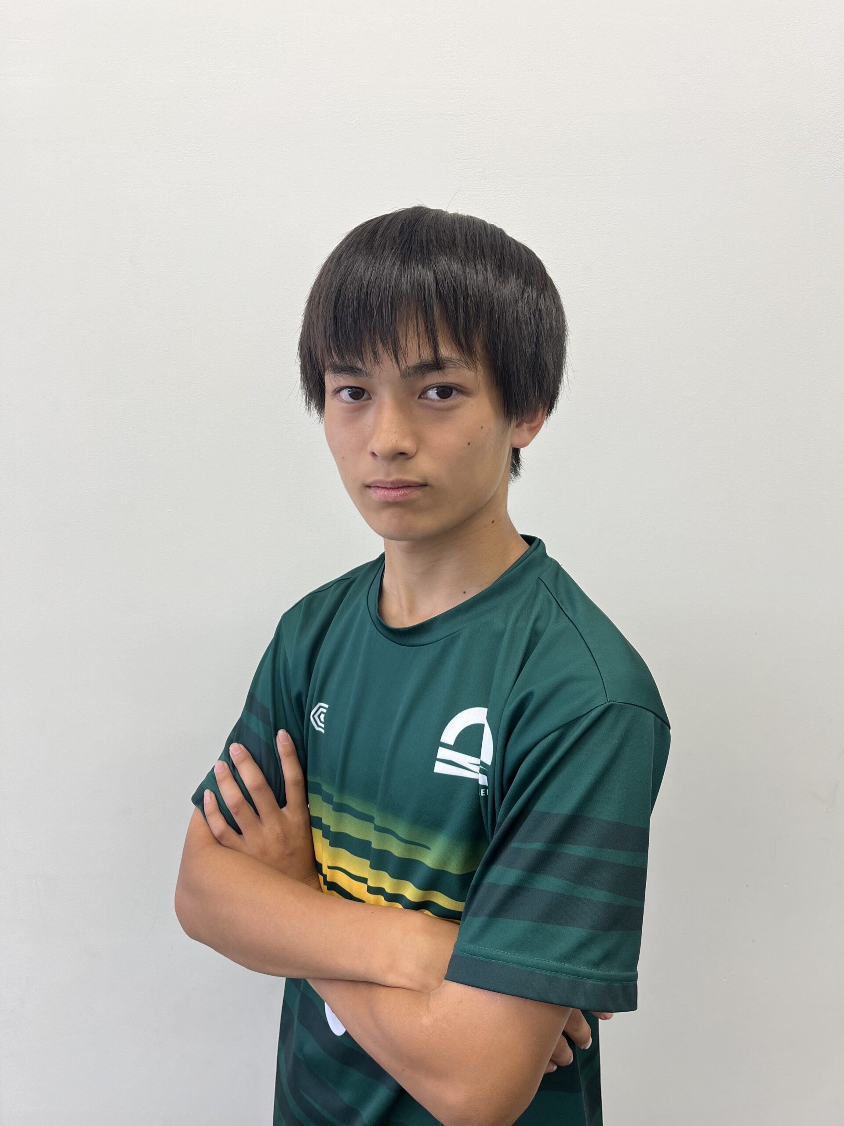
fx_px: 845
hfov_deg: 53.1
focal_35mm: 26
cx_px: 422
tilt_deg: -11.7
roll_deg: +0.2
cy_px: 563
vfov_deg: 67.3
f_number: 1.6
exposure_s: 1/122
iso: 50
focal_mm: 5.1
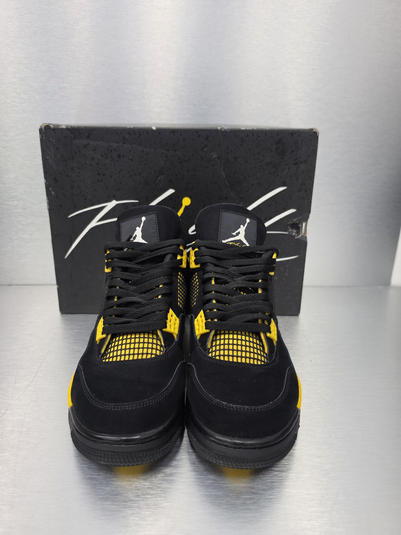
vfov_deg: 73.9
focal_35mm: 23
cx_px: 200
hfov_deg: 58.9
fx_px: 355
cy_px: 268
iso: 200
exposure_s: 1/100
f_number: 1.4
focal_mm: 6.5
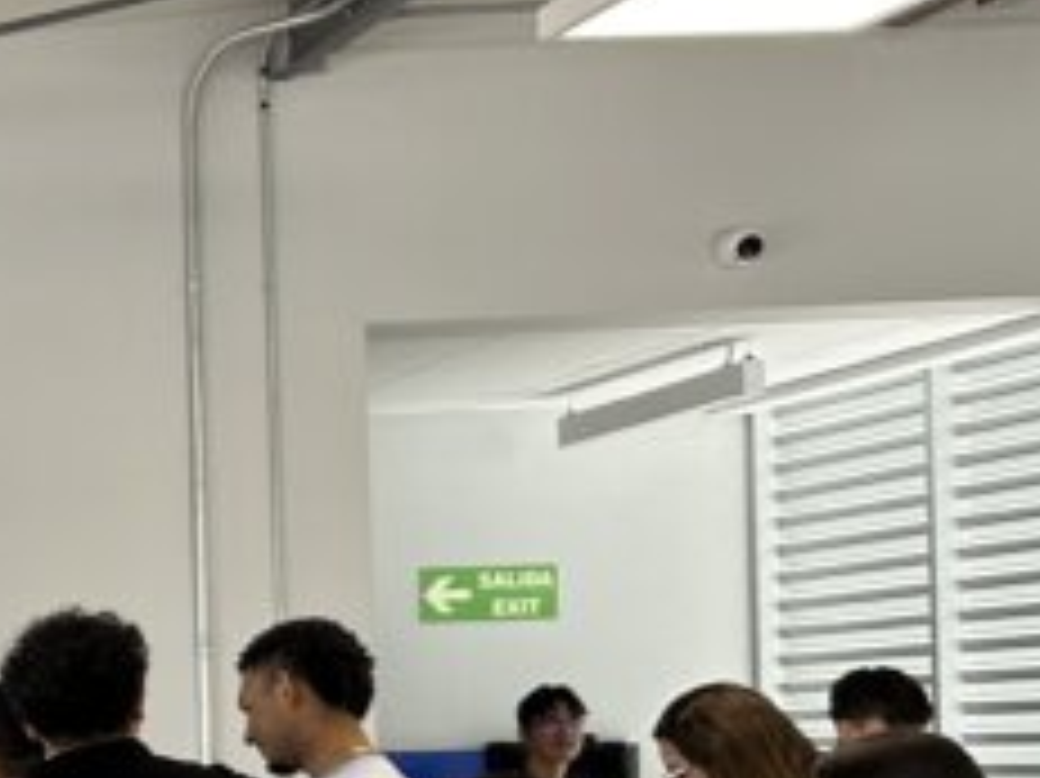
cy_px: 791
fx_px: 2492
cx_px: -747
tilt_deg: -1.0
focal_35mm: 83
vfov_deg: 17.3
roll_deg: +1.3
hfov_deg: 19.0
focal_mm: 6.86
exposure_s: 1/120
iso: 125
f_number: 1.78
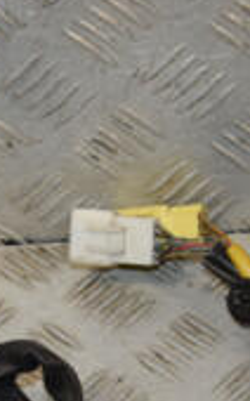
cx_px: 127
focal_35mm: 173
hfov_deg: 7.6
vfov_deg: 12.0
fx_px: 1889
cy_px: 363
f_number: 7.1
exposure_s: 1/200
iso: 800
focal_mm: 32
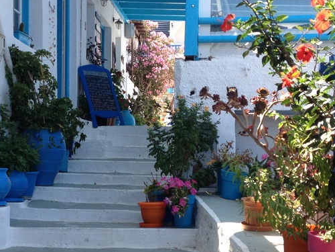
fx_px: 813
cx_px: 139
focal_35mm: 84
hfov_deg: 23.3
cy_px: 177
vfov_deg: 17.5
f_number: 2.4
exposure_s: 1/345
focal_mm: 4.28
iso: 50
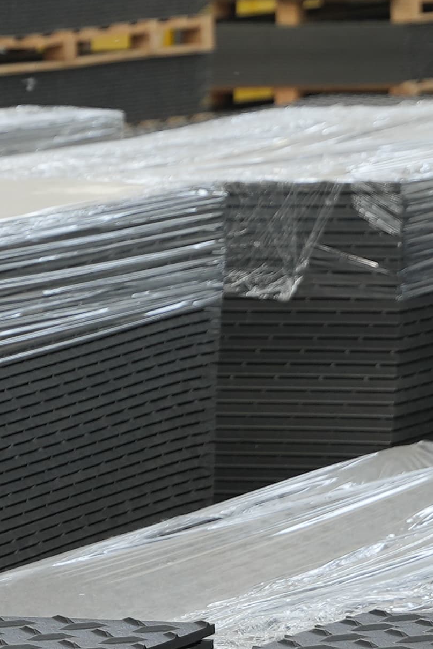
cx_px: -516
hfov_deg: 4.8
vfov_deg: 7.4
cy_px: 543
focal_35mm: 279
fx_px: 5035
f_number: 2.8
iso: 125
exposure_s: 1/100
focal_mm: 48.2
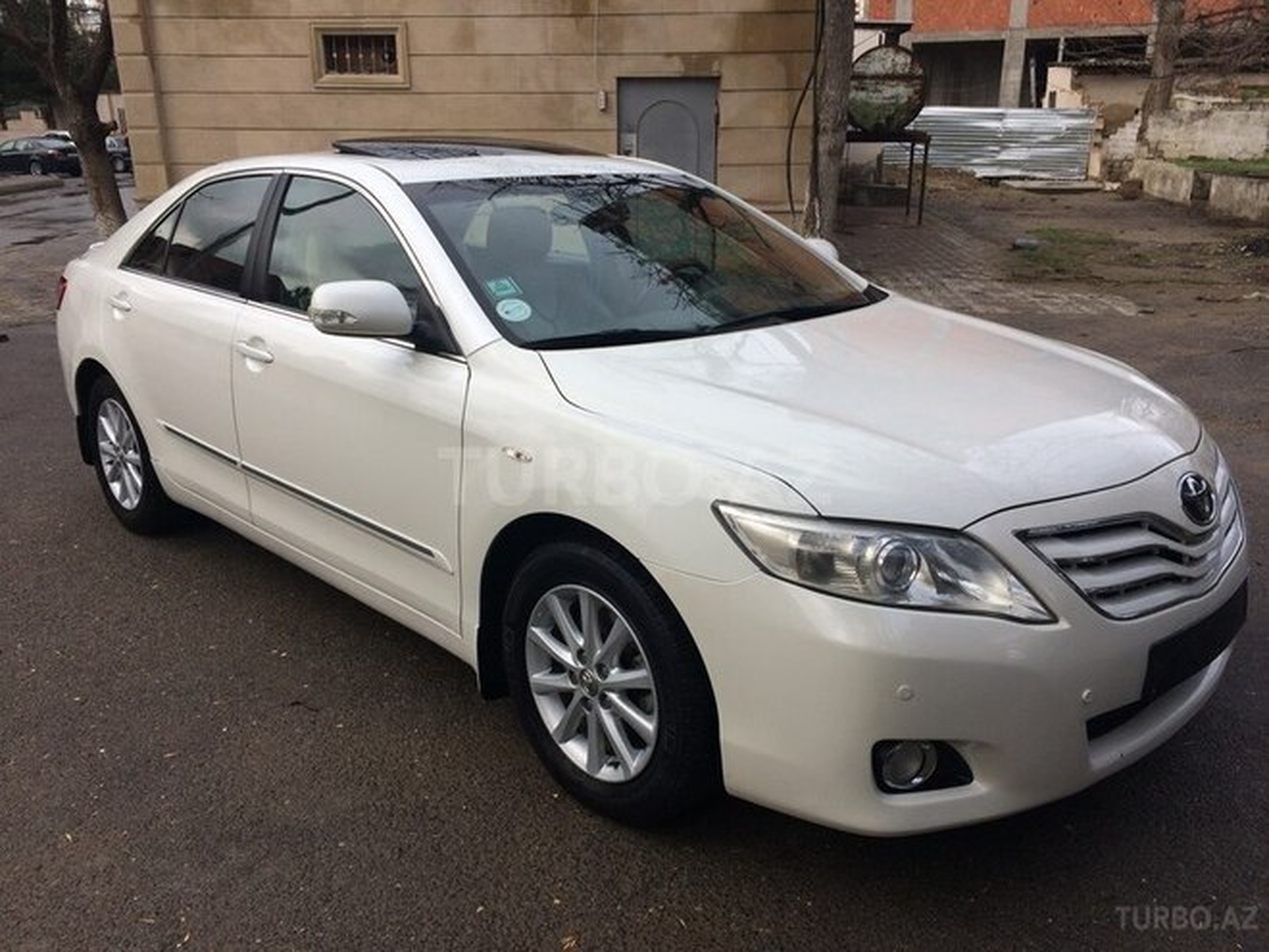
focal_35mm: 29
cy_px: 476
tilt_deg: -20.3
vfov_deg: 48.2
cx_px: 634
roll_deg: -0.9
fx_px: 1063
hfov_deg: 61.7
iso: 32
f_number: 2.2
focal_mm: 4.15
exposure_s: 1/570
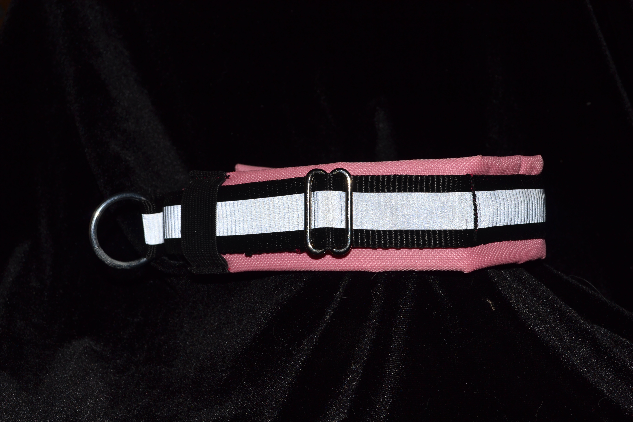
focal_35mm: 45
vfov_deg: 29.9
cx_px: 316
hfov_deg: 43.6
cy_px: 211
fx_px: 791
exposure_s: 1/60
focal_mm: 30
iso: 100
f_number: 8
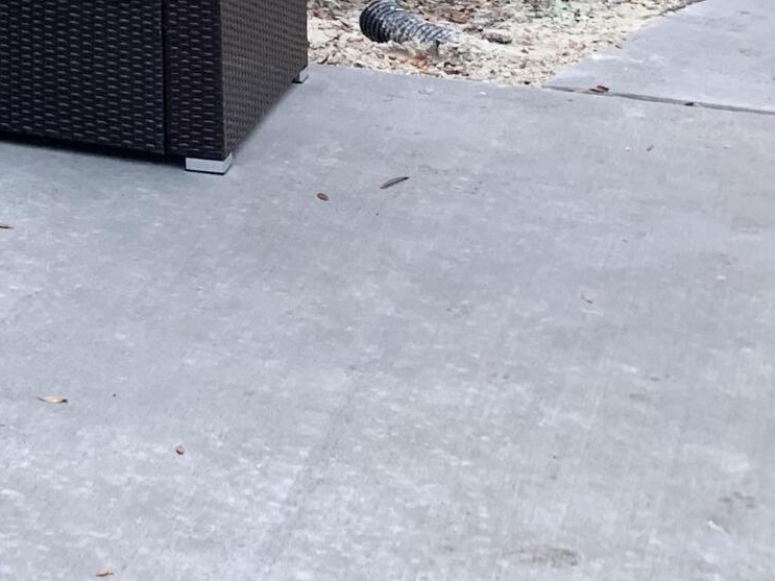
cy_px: -572
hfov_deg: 17.5
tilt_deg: -0.1
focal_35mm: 105
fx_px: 2350
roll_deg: -0.4
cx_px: -250
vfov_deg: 12.5
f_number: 1.8
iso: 100
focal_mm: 4.25
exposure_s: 1/78
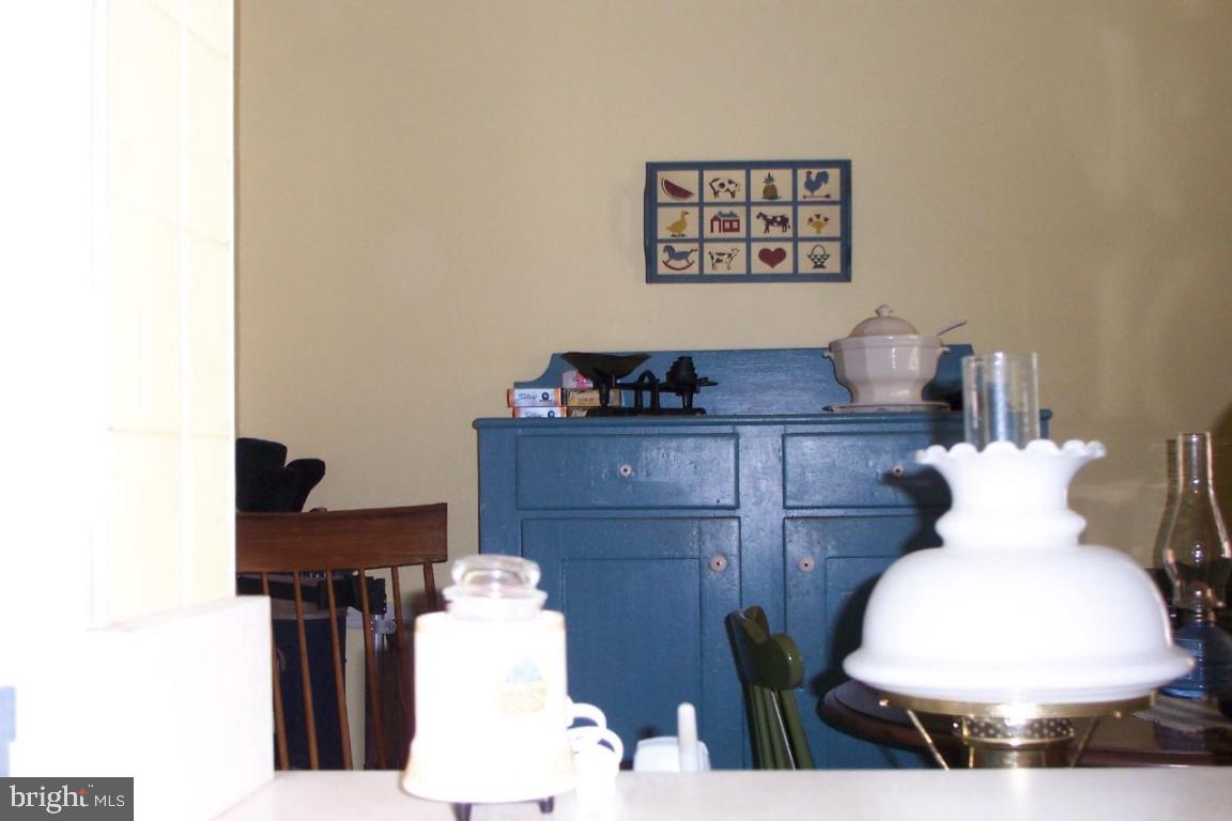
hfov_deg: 41.9
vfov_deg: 28.6
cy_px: 410
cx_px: 616
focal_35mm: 47
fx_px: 1608
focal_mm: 9.8
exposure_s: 1/30
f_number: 3.1
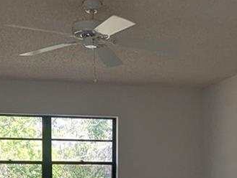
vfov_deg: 21.6
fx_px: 432
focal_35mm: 63
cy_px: 217
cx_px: 108
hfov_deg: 30.7
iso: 47
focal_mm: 1.95
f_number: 2.2
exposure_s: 1/120
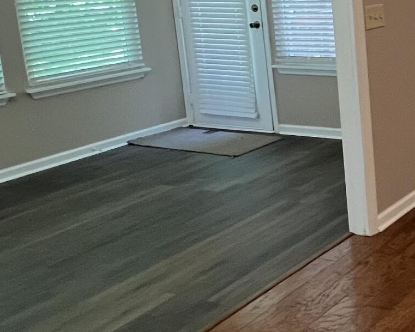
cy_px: 55
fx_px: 614
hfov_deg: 29.5
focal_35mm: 50
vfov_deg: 29.4
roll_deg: +1.6
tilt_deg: -10.2
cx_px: 549
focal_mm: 1.57
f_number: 1.8
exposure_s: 1/60
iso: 400
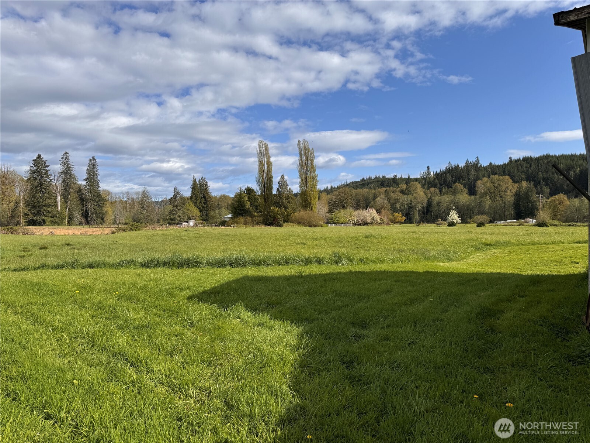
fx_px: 409
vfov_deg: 56.8
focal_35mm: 24
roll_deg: -0.1
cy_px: 222
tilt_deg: -0.9
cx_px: 295
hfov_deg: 71.6
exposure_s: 1/5348
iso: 80
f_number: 1.78
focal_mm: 6.76
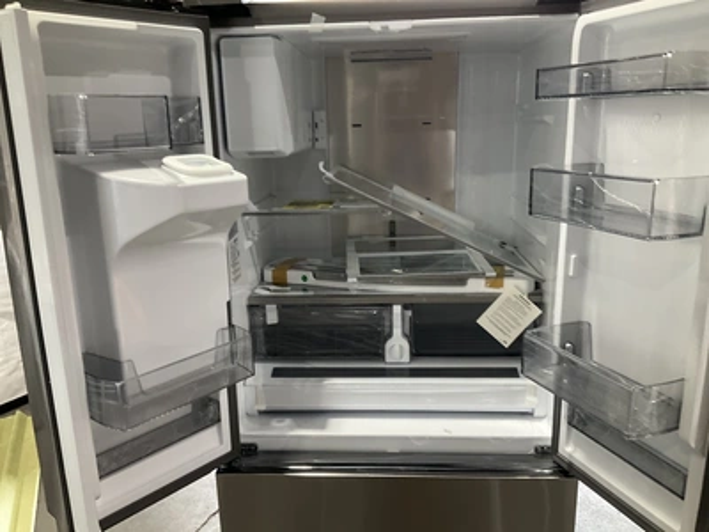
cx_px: 354
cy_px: 266
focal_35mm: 29
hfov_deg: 61.7
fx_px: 594
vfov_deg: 48.2
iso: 100
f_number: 1.8
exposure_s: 1/60
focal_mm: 3
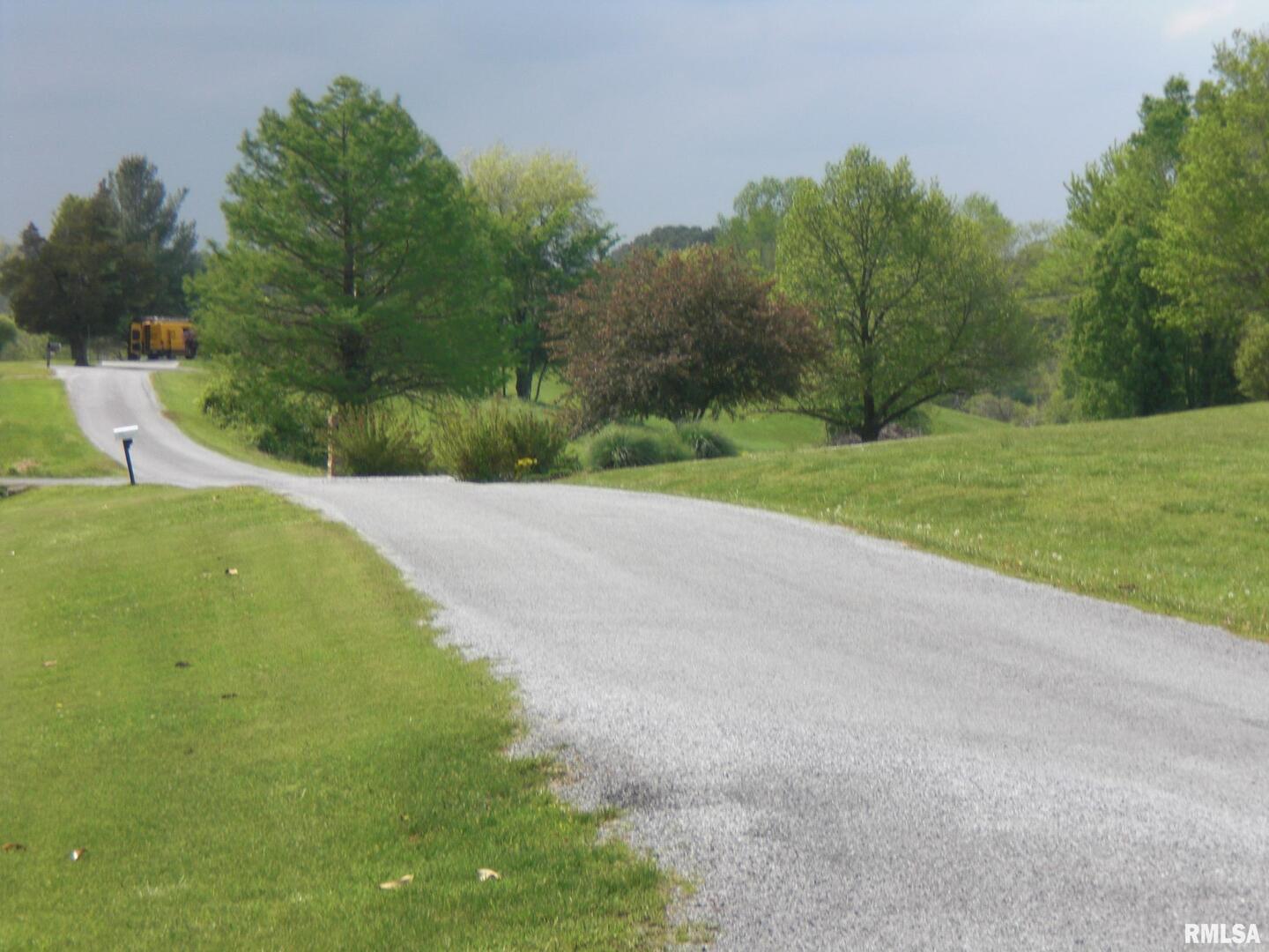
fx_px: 4179
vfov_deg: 13.0
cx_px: 634
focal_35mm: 114
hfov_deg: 17.3
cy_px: 476
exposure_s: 1/250
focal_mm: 18.9
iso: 64
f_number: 5.9
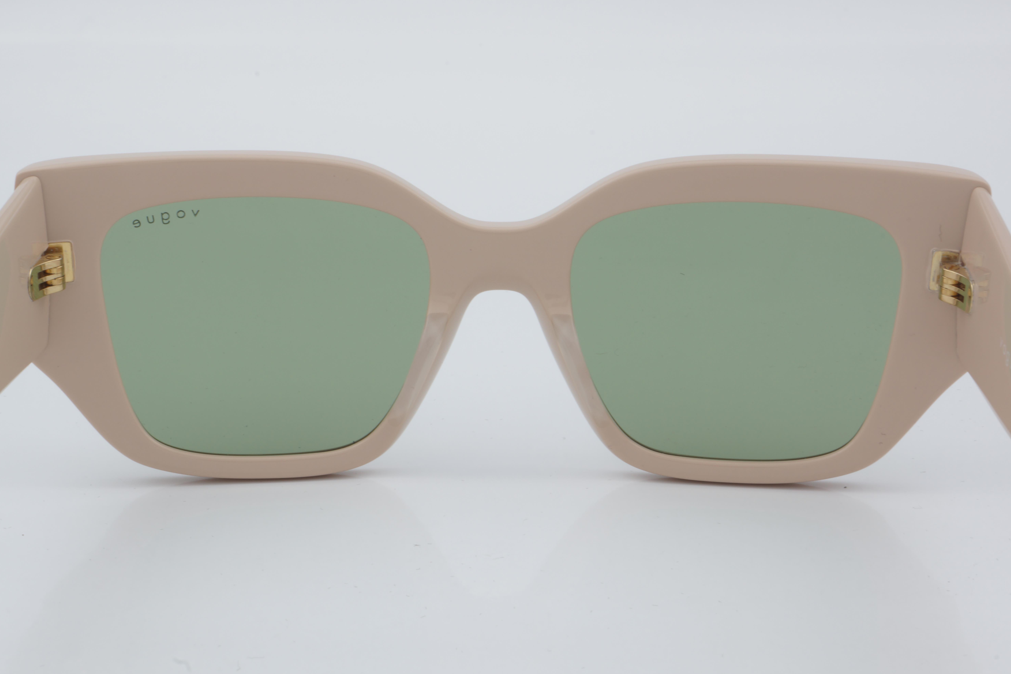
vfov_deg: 16.4
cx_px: 504
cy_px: 334
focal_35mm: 84
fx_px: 2345
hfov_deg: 24.3
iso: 100
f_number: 32
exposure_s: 1/4
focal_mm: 55
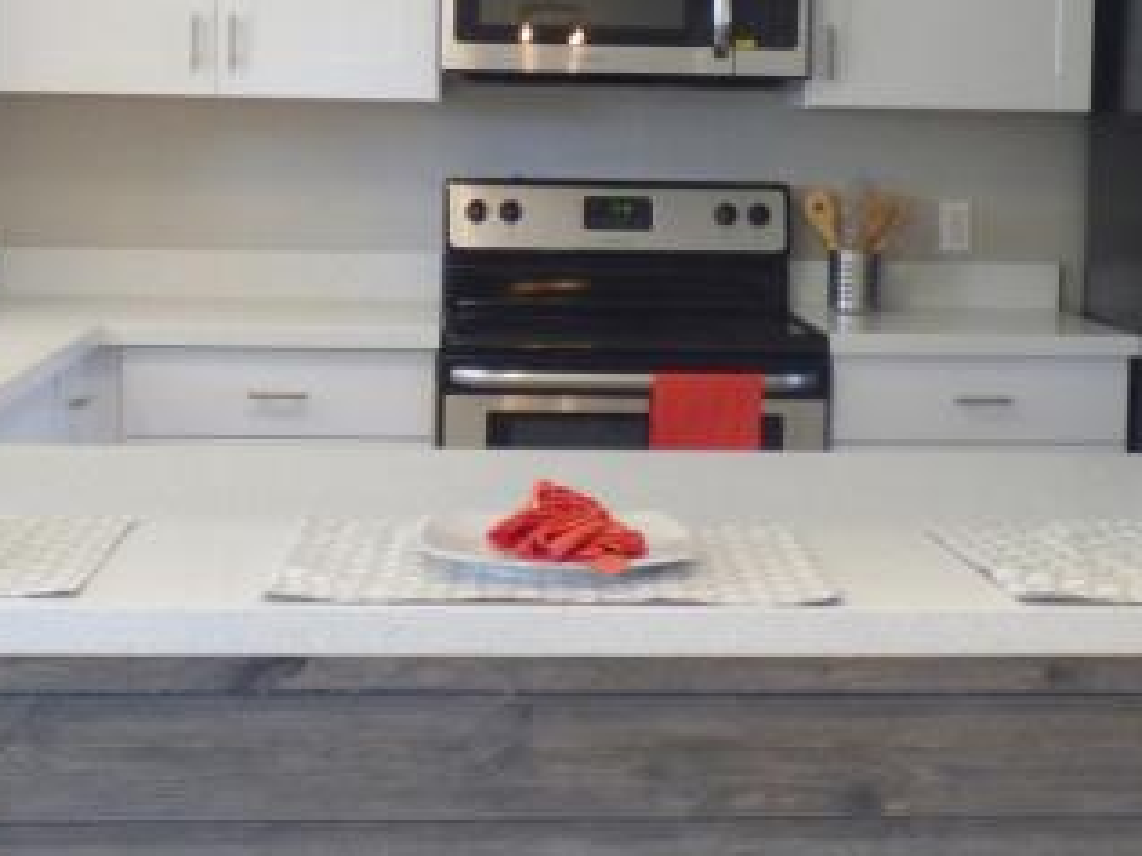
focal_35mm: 65
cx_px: 649
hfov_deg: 29.8
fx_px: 2144
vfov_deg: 22.5
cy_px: 283
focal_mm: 3.58
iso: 100
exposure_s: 1/60
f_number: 2.8
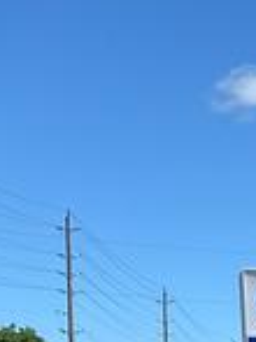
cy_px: 756
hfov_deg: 7.8
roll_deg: +0.9
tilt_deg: -9.3
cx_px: 714
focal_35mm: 170
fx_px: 1679
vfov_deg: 10.4
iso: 50
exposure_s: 1/3135
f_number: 1.6
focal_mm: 5.1
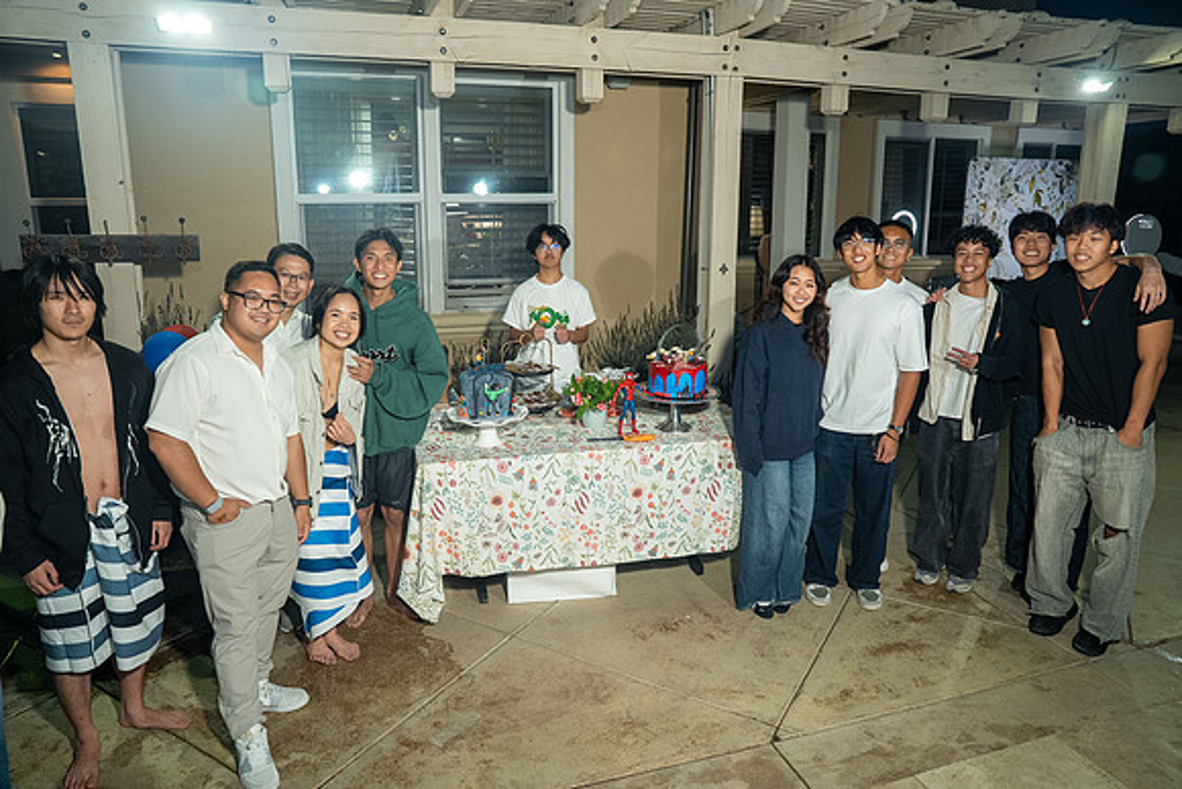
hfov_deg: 73.7
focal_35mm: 24
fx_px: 788
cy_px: 394
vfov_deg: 53.2
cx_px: 591
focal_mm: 24
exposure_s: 1/160
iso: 640
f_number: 2.8
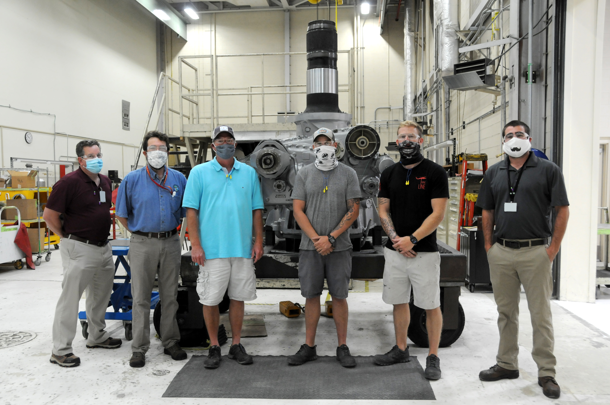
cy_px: 202
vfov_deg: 39.9
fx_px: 558
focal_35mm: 33
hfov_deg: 57.3
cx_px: 305
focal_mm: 22
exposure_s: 1/80
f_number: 4.5
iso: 1000
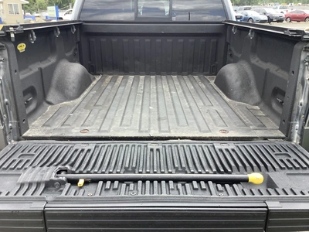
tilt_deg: -18.5
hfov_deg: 58.4
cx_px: 154
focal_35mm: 31
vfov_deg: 45.4
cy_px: 116
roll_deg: +2.0
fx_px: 277
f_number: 2.4
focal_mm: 3.3
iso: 25
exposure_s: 1/275
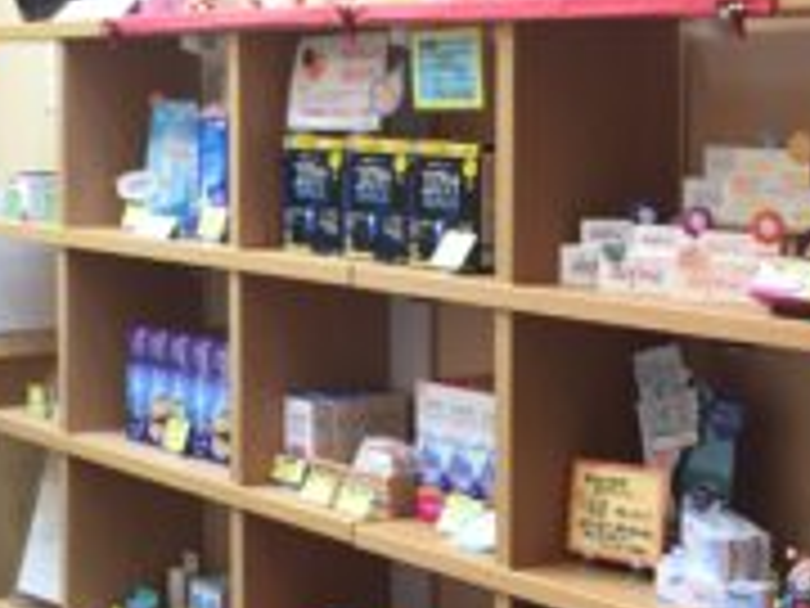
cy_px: 221
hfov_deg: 22.0
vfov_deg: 16.8
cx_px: 160
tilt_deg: -4.4
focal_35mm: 88
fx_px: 2059
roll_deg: +0.4
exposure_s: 1/30
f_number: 2.2
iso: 100
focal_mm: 4.15
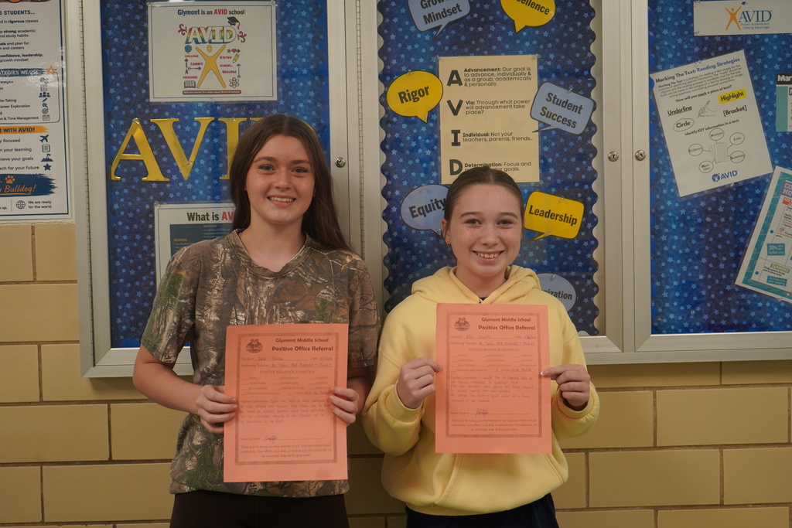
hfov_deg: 43.6
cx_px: 396
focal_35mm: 45
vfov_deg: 29.9
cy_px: 264
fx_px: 990
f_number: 4.5
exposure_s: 1/160
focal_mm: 45
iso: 1250
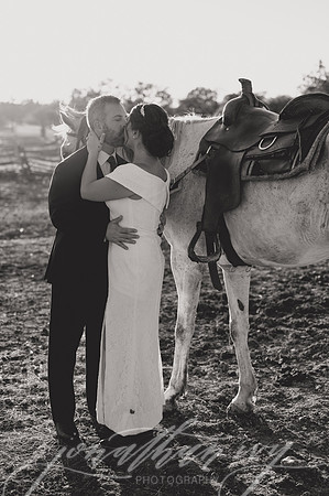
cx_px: 164
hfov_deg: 26.9
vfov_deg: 39.6
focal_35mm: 50
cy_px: 248
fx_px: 687
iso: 80
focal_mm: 50
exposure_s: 1/1600
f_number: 2.8
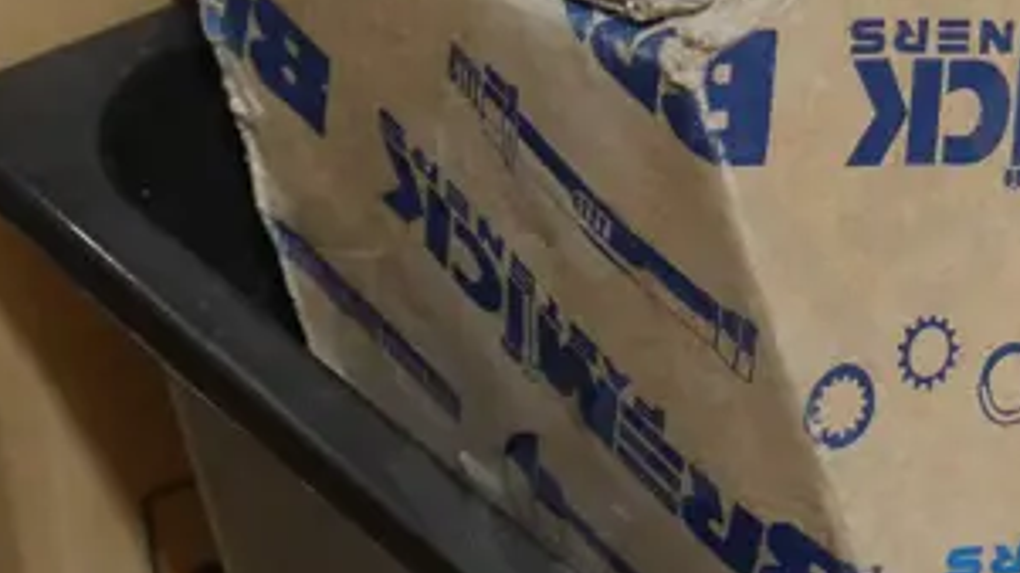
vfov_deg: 7.4
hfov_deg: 12.9
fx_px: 4407
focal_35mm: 163
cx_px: 1210
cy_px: 19
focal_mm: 22
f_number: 4.7
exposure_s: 1/60
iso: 640
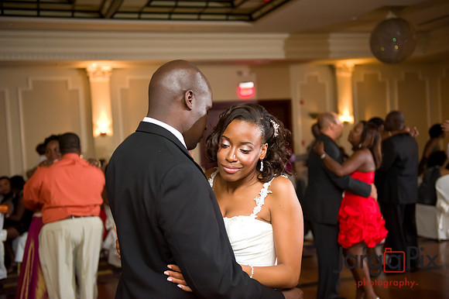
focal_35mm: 48
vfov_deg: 28.0
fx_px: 598
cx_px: 224
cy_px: 150
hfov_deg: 41.1
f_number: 2.8
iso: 3200
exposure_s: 1/125
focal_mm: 48
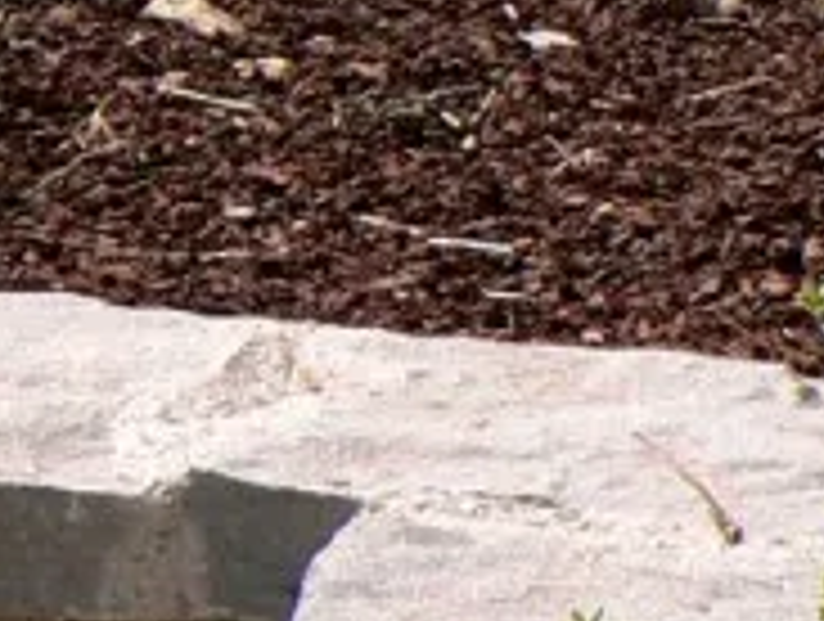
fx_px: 4794
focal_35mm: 201
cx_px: -477
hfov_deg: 9.5
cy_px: -302
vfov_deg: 7.3
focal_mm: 6
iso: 80
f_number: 5
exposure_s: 1/320
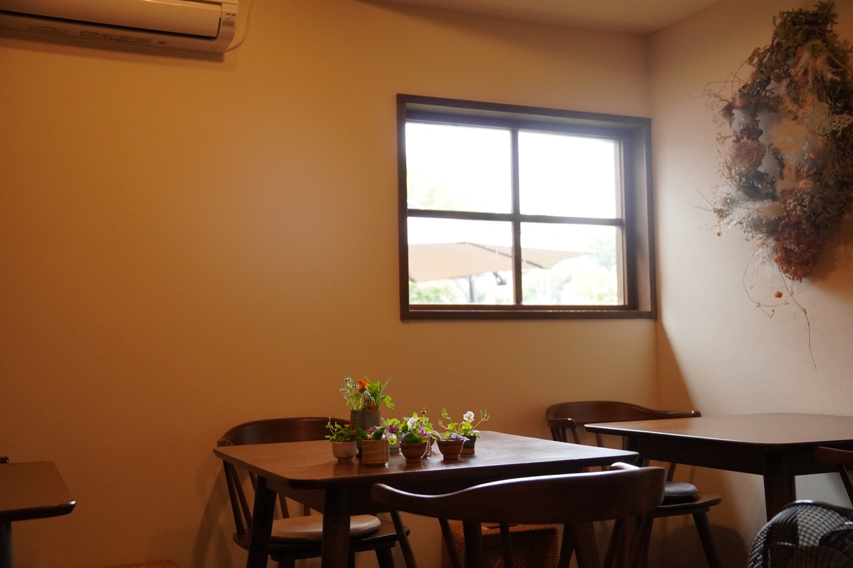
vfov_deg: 31.9
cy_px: 284
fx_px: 995
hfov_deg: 46.4
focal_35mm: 42
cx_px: 426
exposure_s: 1/640
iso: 1600
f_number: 2.8
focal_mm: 28
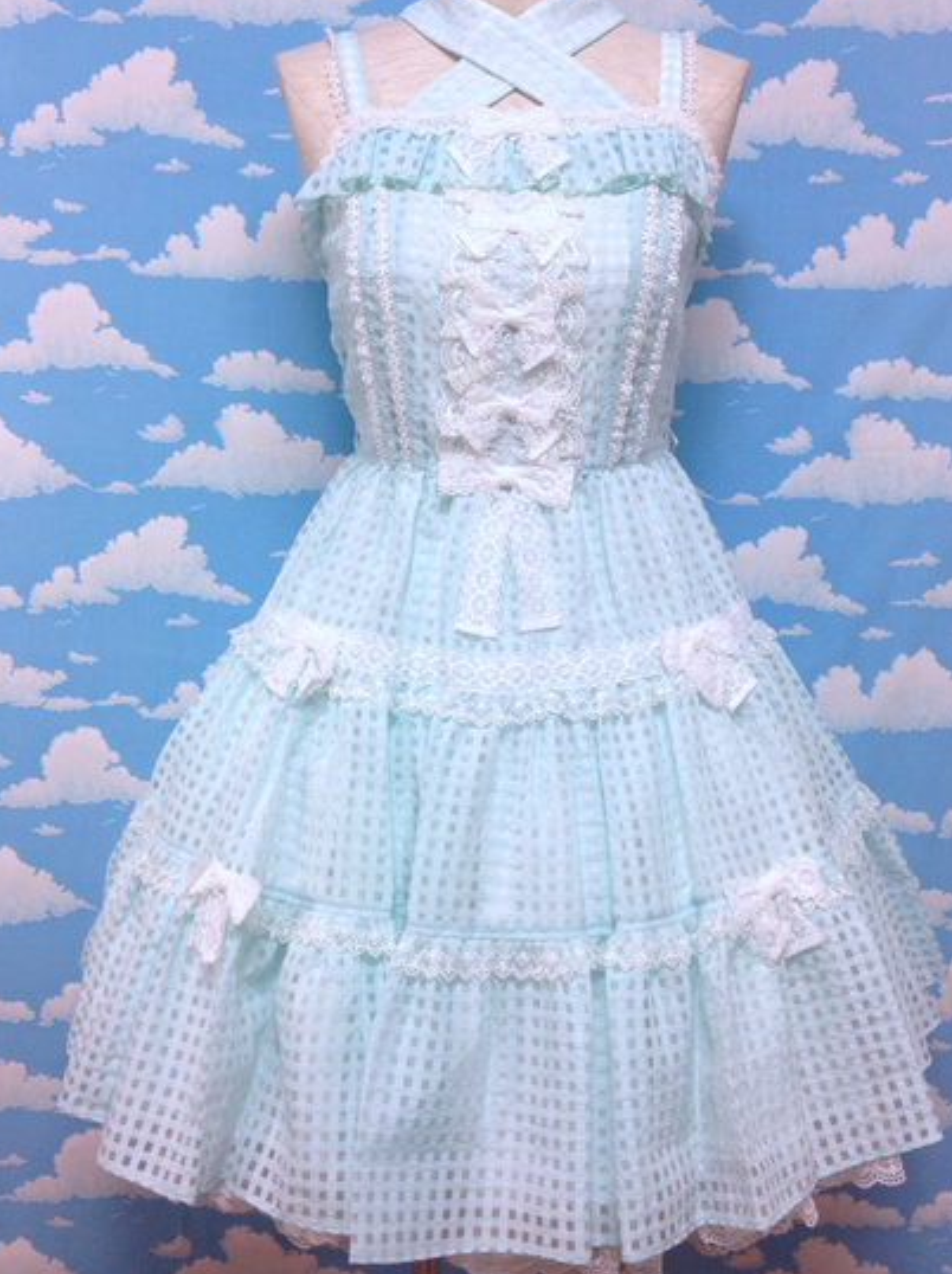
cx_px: 512
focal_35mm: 42
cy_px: 579
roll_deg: +0.9
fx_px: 1544
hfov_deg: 34.3
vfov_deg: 44.8
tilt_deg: -11.0
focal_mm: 4.28
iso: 64
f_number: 2.4
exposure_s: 1/17
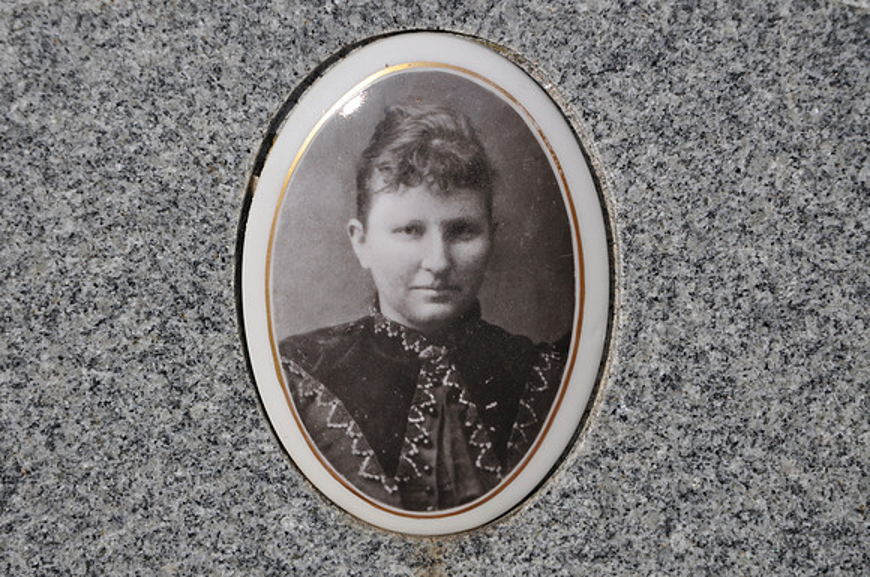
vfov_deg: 13.0
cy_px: 288
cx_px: 435
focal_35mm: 105
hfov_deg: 19.5
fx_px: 2534
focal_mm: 70
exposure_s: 1/250
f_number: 8
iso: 200
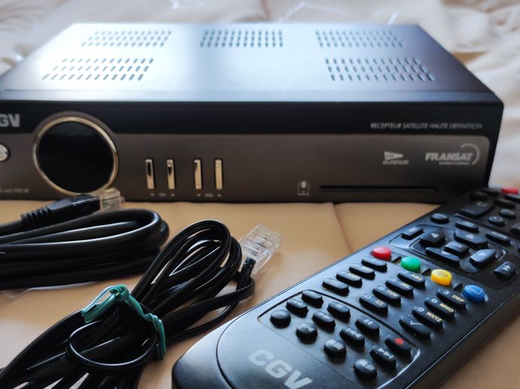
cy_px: 213
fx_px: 540
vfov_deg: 39.6
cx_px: 256
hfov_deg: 51.4
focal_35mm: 36
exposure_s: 1/33
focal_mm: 4.7
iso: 243
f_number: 1.79
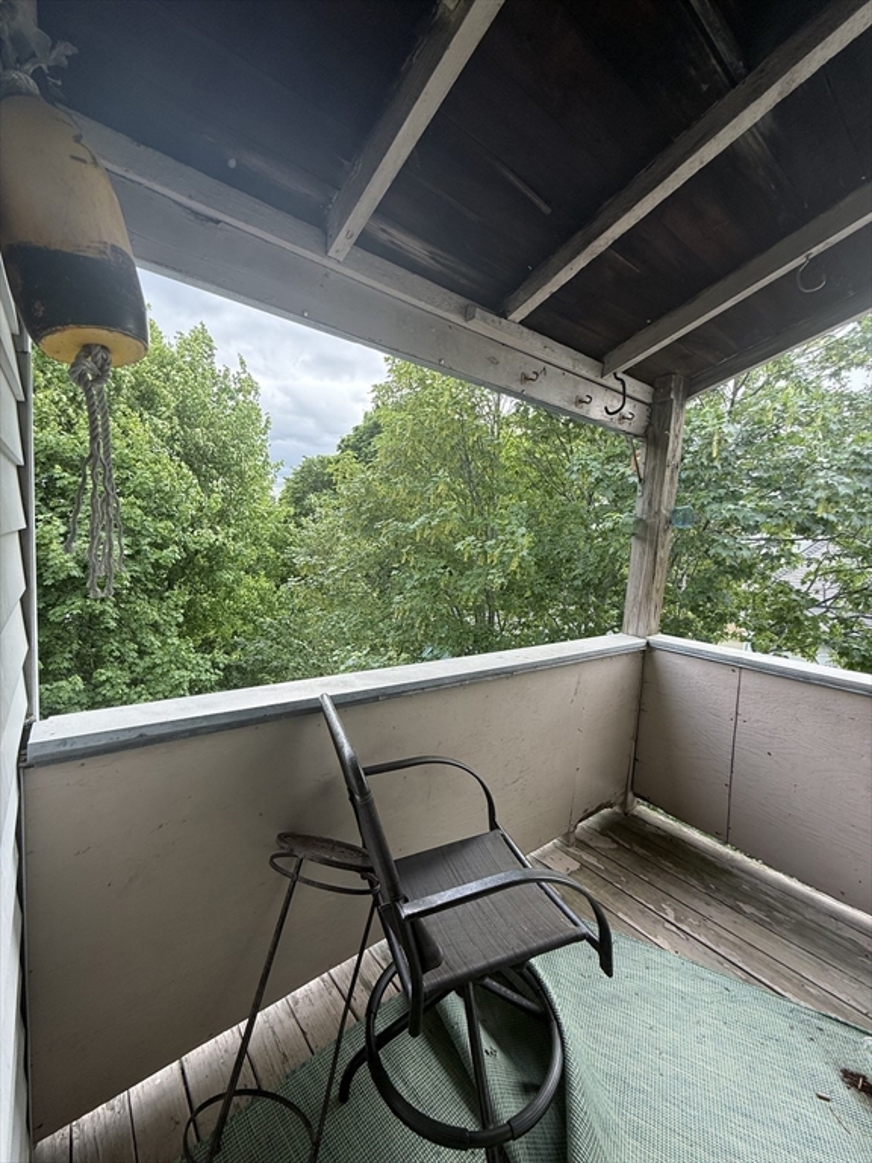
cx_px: 436
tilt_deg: -4.7
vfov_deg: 102.1
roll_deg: -3.2
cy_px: 582
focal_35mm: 14
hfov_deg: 85.7
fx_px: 470
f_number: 2.2
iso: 64
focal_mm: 2.22
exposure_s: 1/294
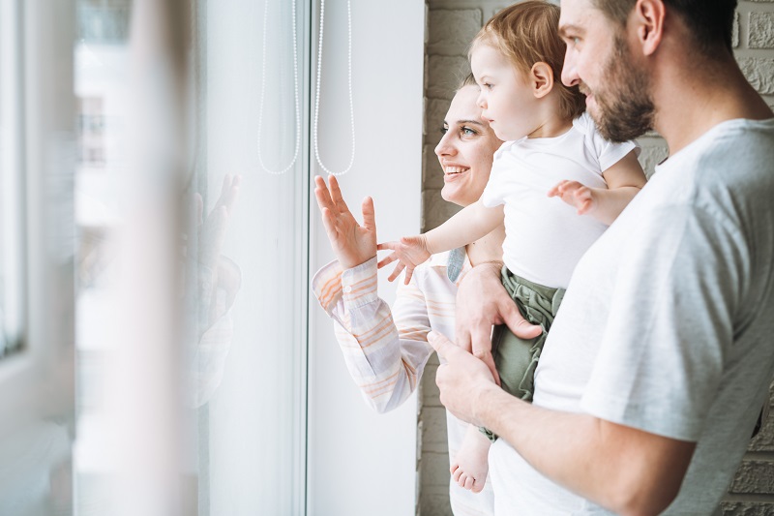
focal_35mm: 50
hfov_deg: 39.6
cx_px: 387
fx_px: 1075
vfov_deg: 27.0
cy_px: 258
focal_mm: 50
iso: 160
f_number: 2.8
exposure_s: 1/160
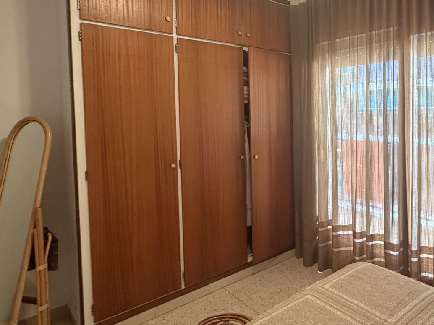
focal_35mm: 26
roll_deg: +1.8
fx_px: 326
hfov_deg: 63.4
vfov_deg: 52.5
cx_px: 325
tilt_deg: -1.5
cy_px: 124
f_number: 2.2
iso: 320
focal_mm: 2.22
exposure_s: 1/50
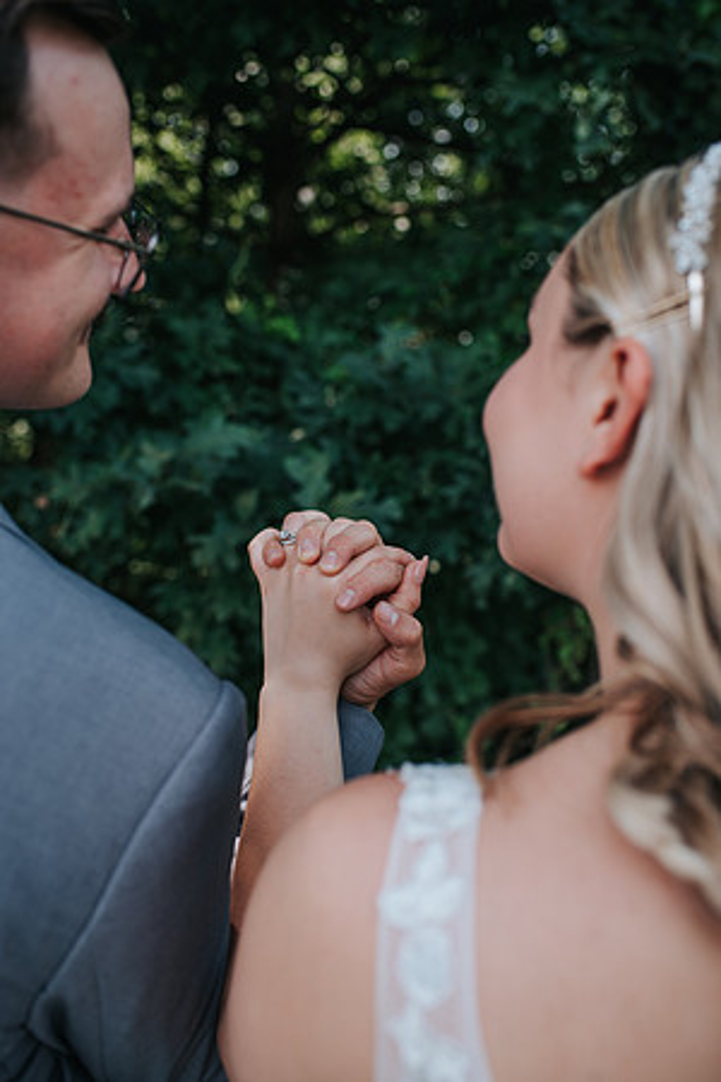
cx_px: 360
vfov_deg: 54.4
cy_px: 541
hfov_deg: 37.9
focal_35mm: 35
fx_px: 1051
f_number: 2.8
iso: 160
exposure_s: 1/500
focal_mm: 35
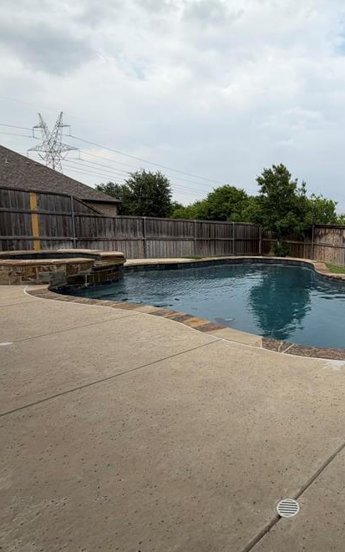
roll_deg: -1.3
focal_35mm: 23
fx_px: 346
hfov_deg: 47.1
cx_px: 317
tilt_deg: -6.4
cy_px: 268
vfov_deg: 77.1
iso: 20
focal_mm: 2.22
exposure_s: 1/770
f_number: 2.2
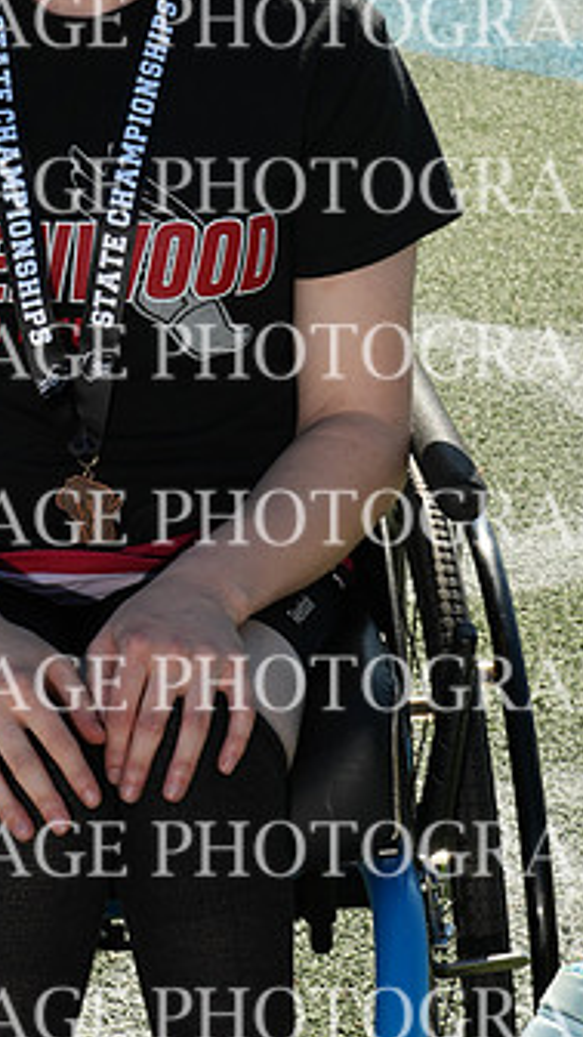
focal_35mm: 144
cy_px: 269
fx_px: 3955
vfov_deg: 14.9
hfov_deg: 8.4
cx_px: 131
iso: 100
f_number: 11
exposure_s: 1/125
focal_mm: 53
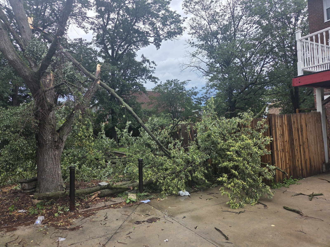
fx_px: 219
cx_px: 165
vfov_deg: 58.9
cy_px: 124
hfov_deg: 73.9
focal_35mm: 23
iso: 50
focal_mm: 5.4
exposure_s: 1/180
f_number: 1.8
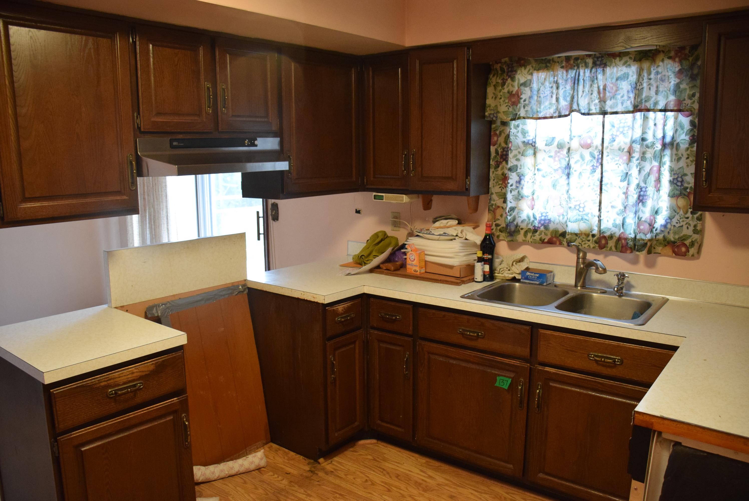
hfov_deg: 67.3
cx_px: 374
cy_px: 250
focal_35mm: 27
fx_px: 562
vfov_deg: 48.0
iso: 2500
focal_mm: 18
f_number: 3.5
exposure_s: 1/60
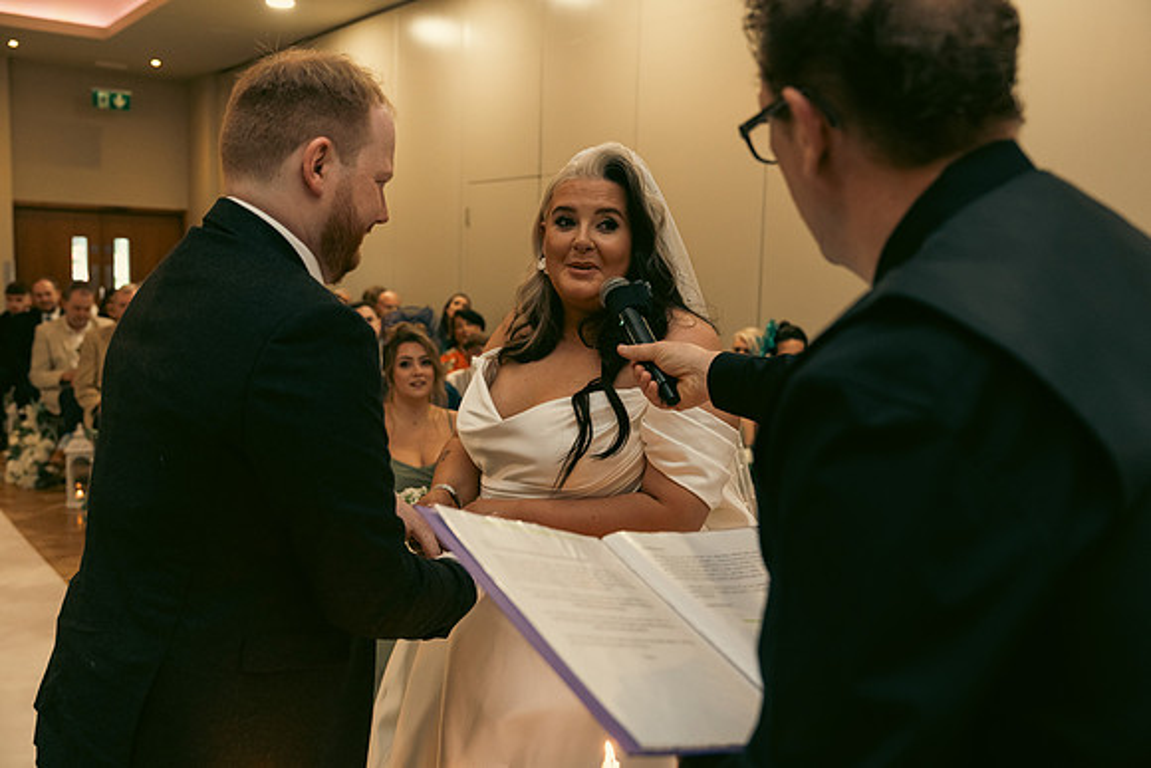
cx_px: 576
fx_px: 1087
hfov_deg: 55.8
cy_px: 384
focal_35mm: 34
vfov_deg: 38.9
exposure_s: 1/160
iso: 2500
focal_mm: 34
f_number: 3.5
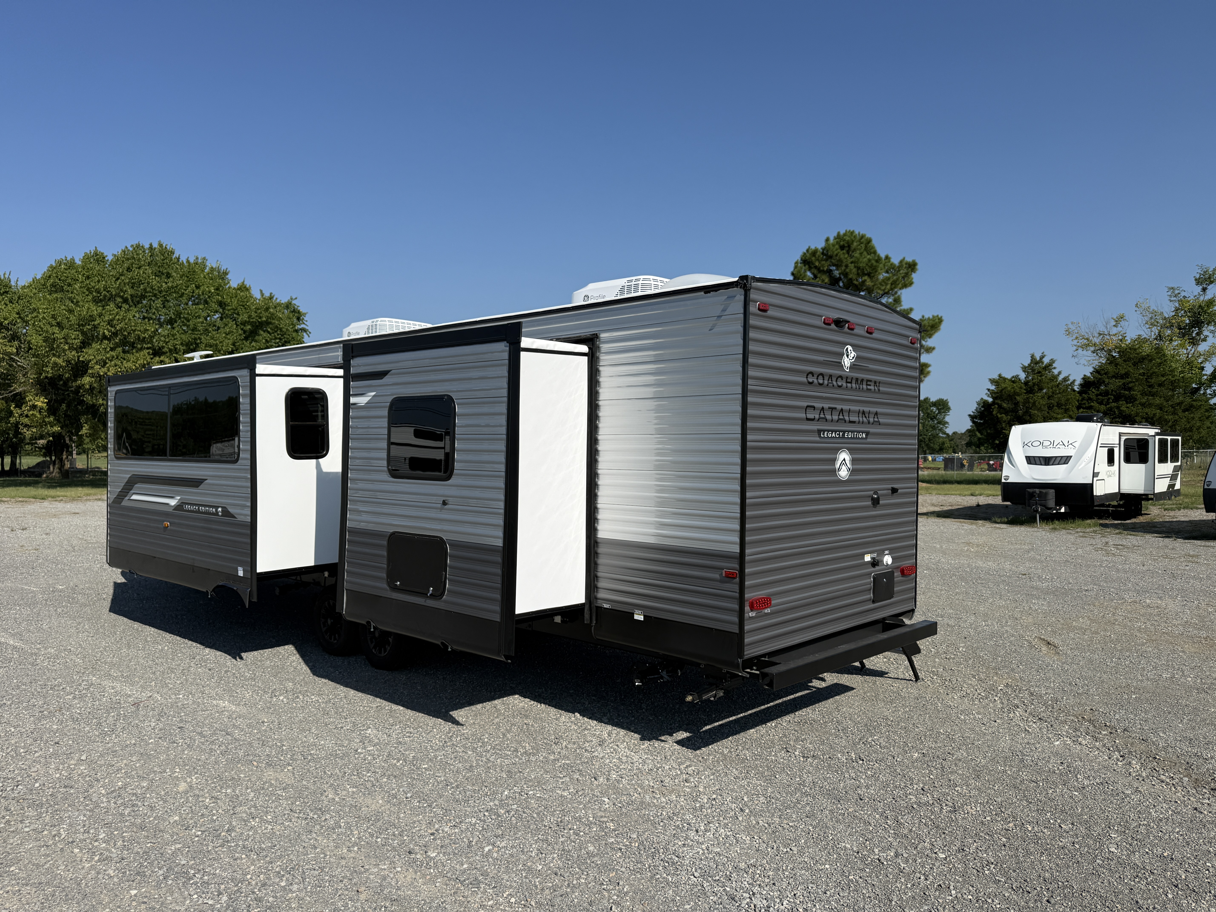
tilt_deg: -1.2
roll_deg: -1.6
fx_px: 843
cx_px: 608
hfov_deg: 71.6
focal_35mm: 24
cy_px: 456
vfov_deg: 56.8
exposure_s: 1/6711
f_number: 1.78
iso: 80
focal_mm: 6.76
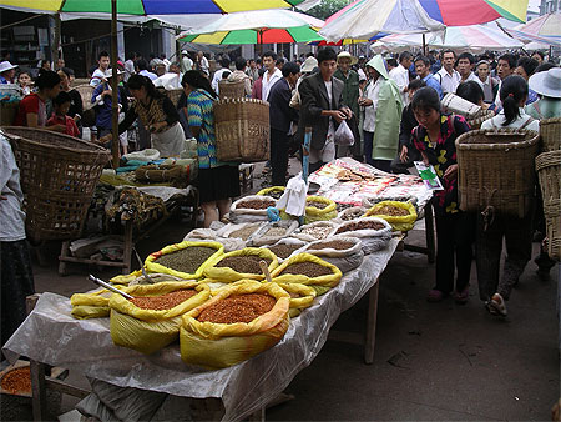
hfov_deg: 50.1
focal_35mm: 37
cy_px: 211
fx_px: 600
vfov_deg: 38.7
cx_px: 280
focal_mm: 7.8
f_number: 2.8
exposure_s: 1/65
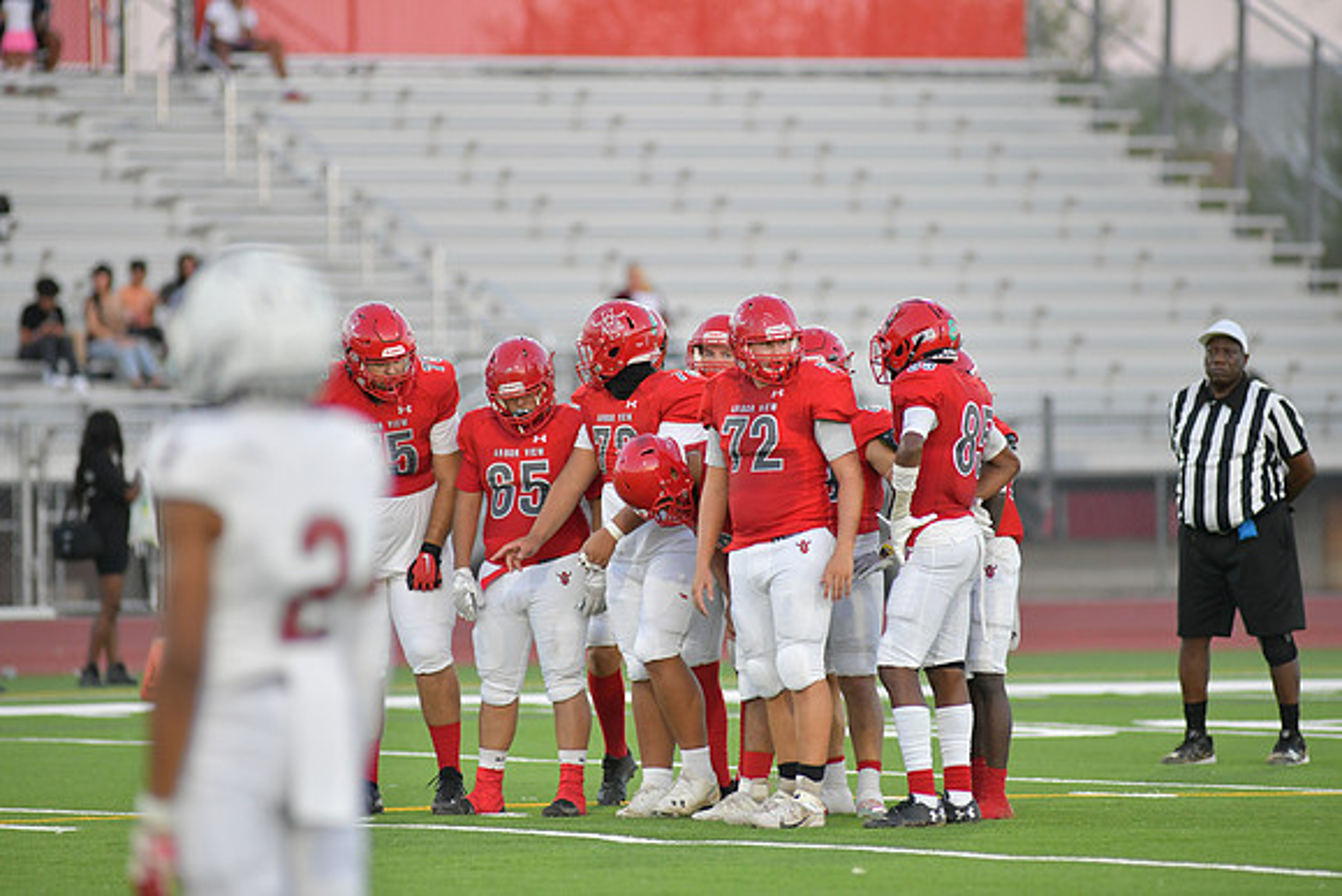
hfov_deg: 6.9
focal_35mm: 300
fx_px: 11185
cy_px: 448
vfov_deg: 4.6
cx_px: 671
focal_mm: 300
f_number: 3.5
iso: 2000
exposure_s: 1/1250
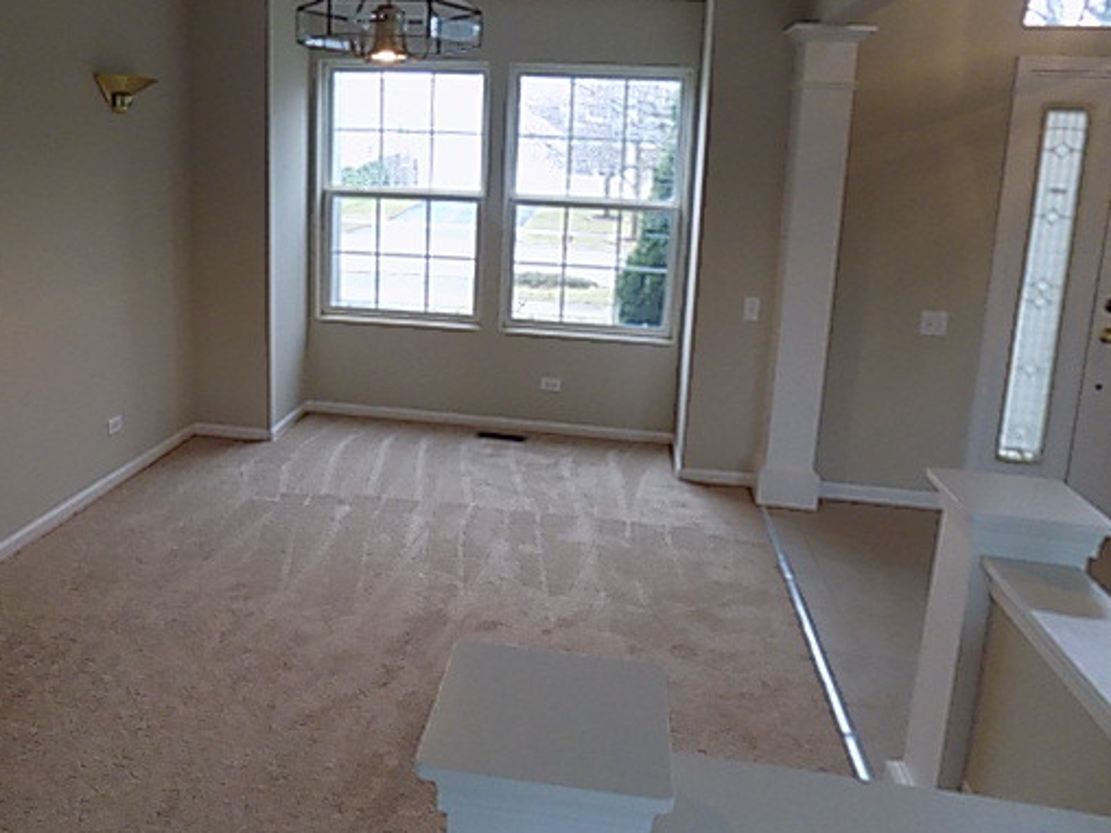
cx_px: 459
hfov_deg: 61.3
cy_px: 319
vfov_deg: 47.8
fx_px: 931
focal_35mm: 29
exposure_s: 1/30
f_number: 3.1
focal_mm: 4
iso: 320
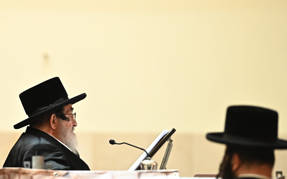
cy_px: 84
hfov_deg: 5.9
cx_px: 63
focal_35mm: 353
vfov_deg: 3.7
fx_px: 2761
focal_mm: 200
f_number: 3.5
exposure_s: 1/200
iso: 2000
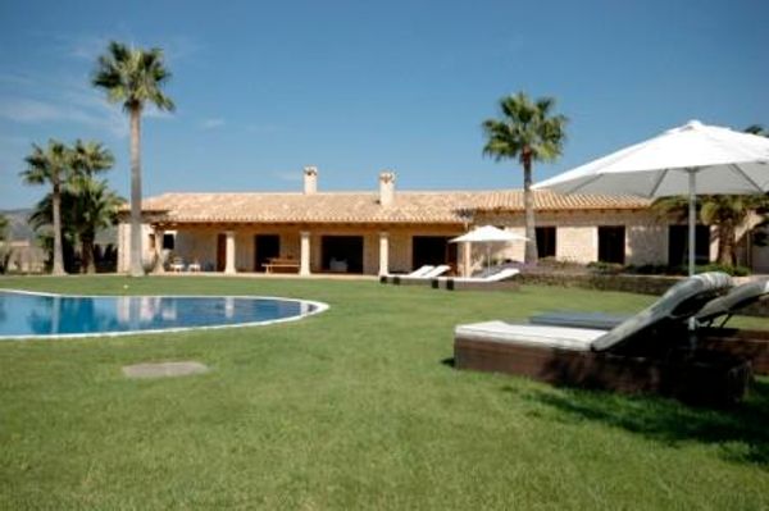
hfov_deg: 62.0
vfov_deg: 43.5
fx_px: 640
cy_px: 256
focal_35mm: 30
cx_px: 384
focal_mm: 20
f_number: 14
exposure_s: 1/800
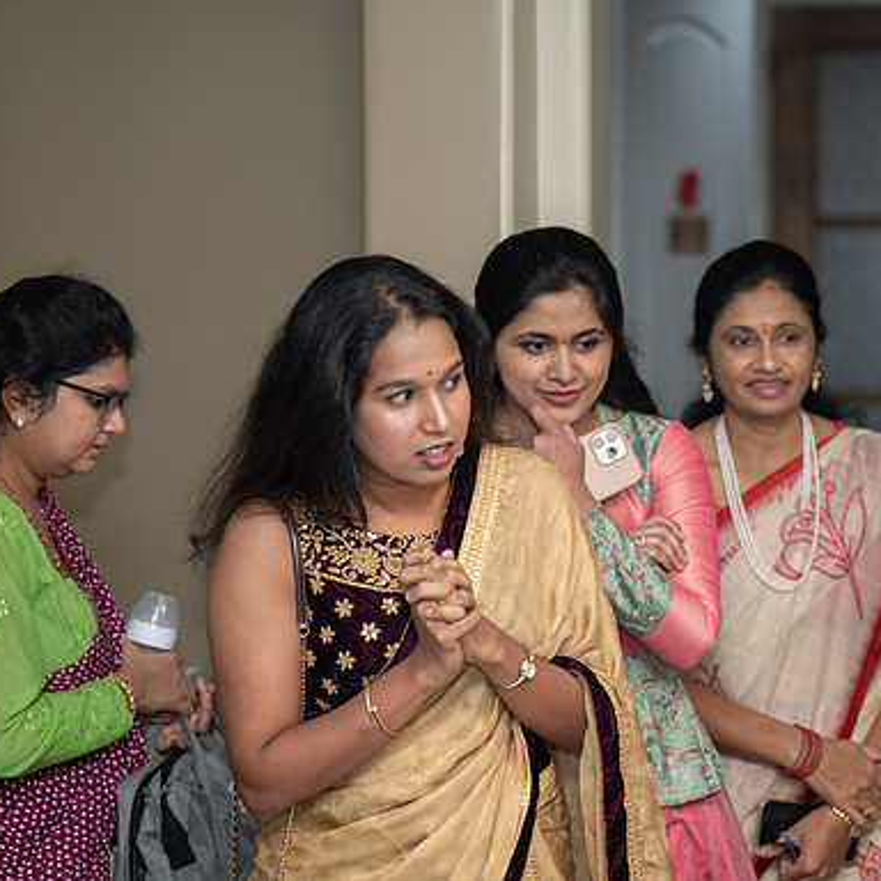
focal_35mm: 120
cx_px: 560
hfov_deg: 14.5
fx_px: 3455
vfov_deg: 14.5
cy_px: 439
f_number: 2.8
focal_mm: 90
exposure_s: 1/200
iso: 500
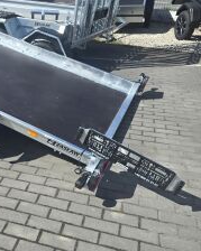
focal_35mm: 41
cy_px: 136
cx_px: 19
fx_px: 305
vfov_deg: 44.8
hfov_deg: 34.4
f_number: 1.7
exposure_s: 1/664
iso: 12
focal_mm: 6.3
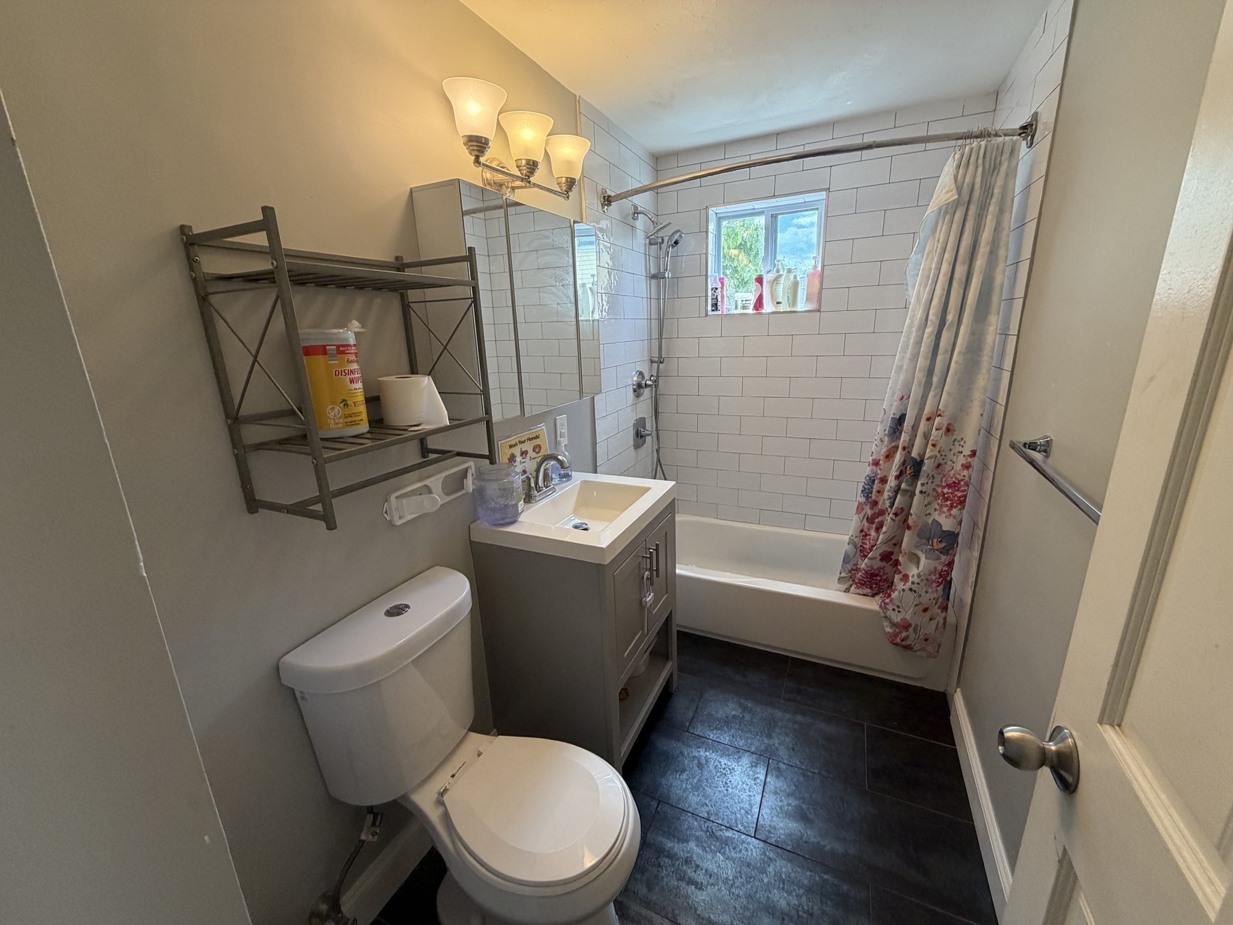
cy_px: 462
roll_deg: +1.7
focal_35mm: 14
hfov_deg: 102.1
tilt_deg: -16.1
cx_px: 616
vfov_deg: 85.7
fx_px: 499
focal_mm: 2.22
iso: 200
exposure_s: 1/120
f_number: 2.2
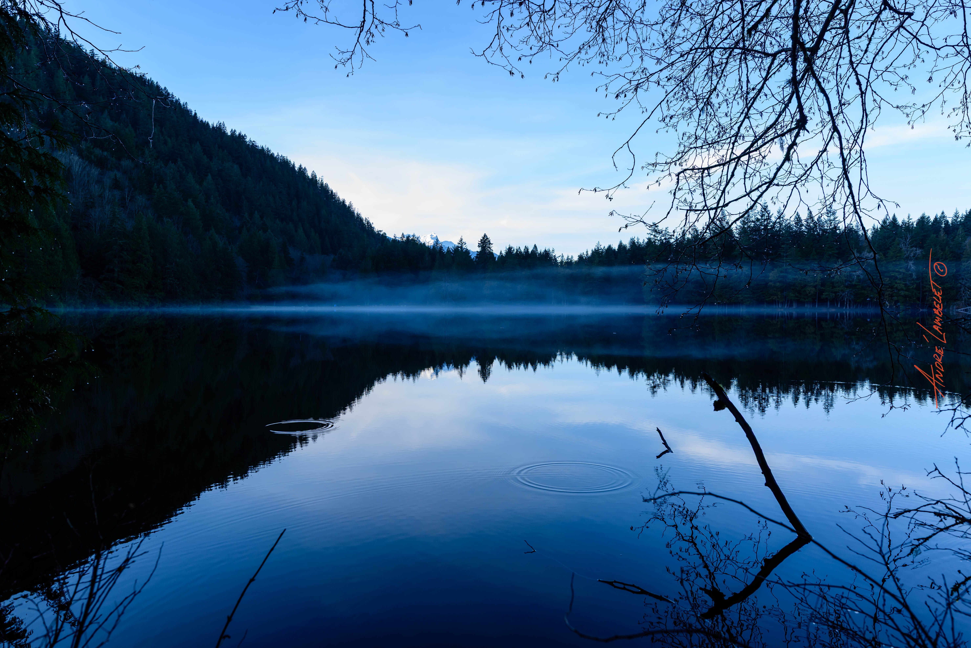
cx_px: 486
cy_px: 324
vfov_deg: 53.2
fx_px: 648
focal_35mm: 24
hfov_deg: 73.7
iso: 200
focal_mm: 24
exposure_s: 1/125
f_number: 8
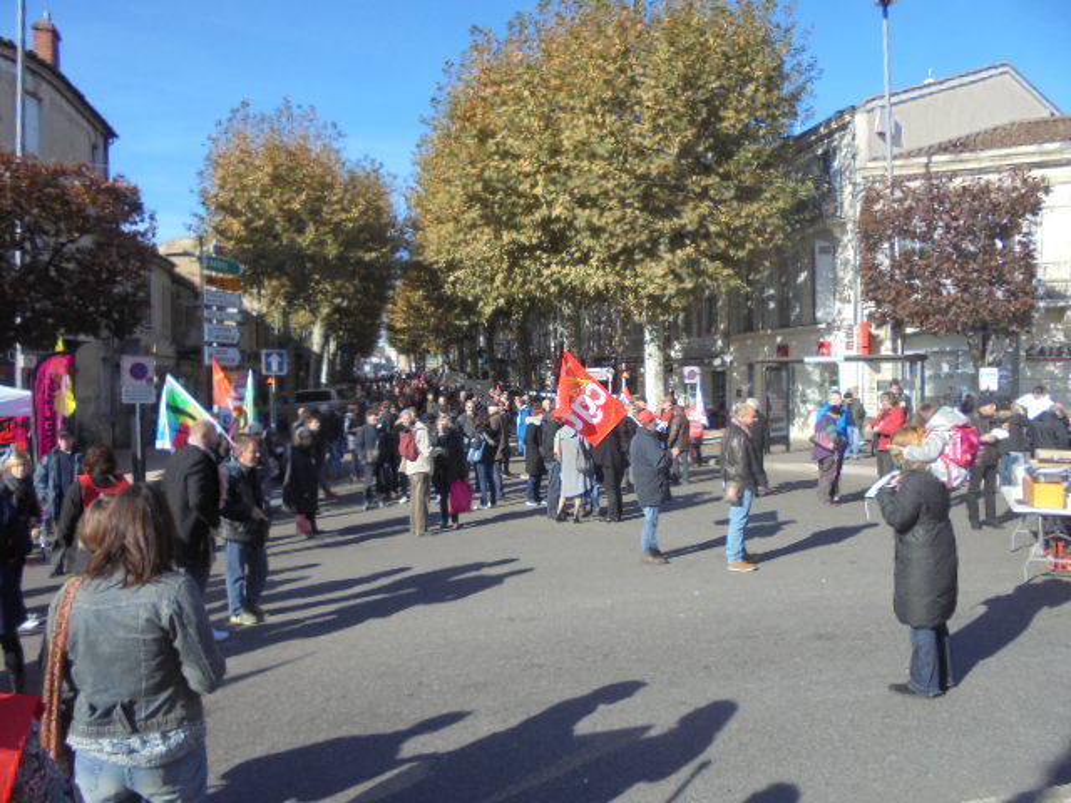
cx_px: 536
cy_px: 402
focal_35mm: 26
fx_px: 804
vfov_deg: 53.1
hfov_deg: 67.3
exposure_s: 1/500
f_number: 3.5
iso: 100
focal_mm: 4.6
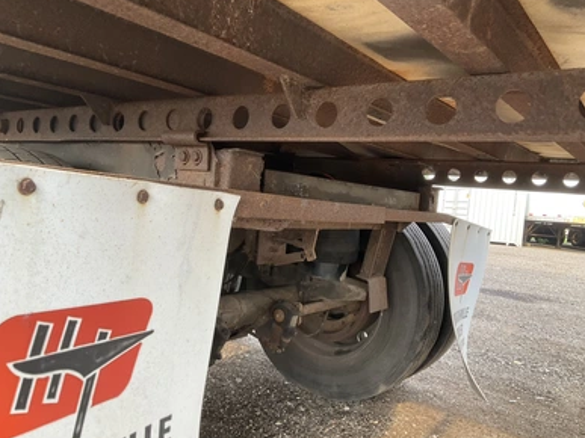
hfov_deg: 60.0
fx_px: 507
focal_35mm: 30
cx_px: 289
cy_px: 216
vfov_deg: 46.8
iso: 32
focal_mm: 3
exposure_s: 1/122
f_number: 1.8
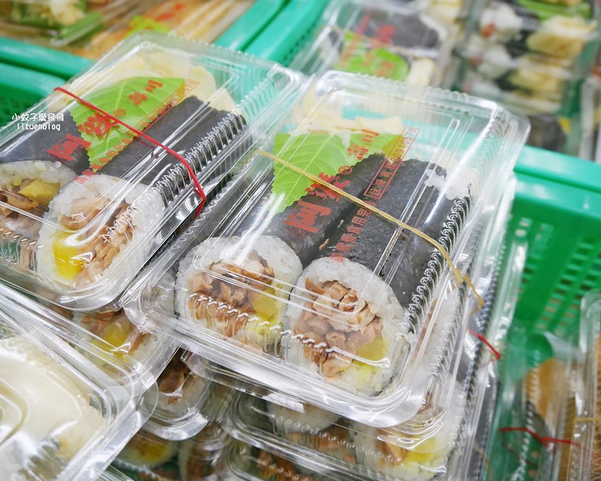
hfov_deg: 58.8
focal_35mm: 30
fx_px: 534
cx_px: 292
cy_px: 239
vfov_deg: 48.5
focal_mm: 14
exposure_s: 1/60
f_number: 3.5
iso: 320
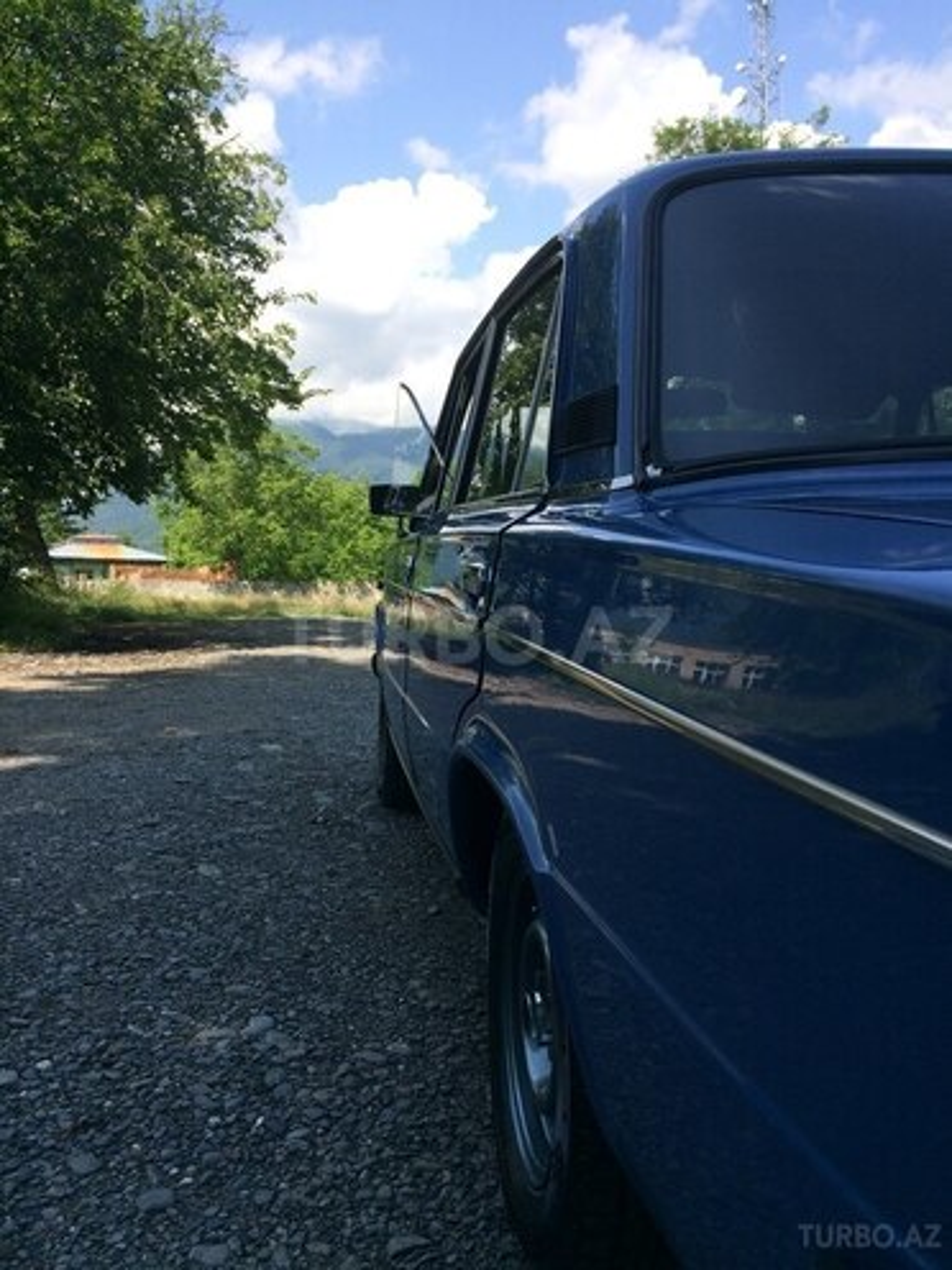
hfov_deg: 48.2
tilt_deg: +3.2
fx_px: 1063
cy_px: 635
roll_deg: -1.9
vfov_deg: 61.7
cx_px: 476
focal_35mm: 29
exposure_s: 1/1172
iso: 32
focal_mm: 4.15
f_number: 2.2
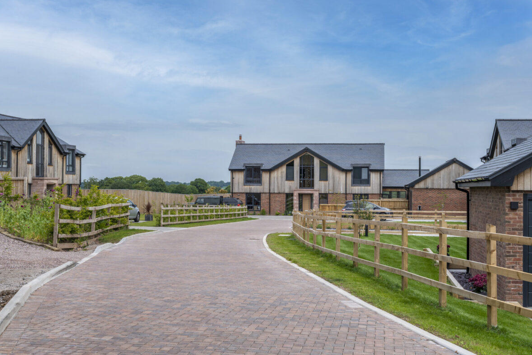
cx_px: 271
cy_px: 176
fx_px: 754
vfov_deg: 26.5
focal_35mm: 51
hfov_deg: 38.9
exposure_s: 1/400
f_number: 13
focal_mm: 50
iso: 200
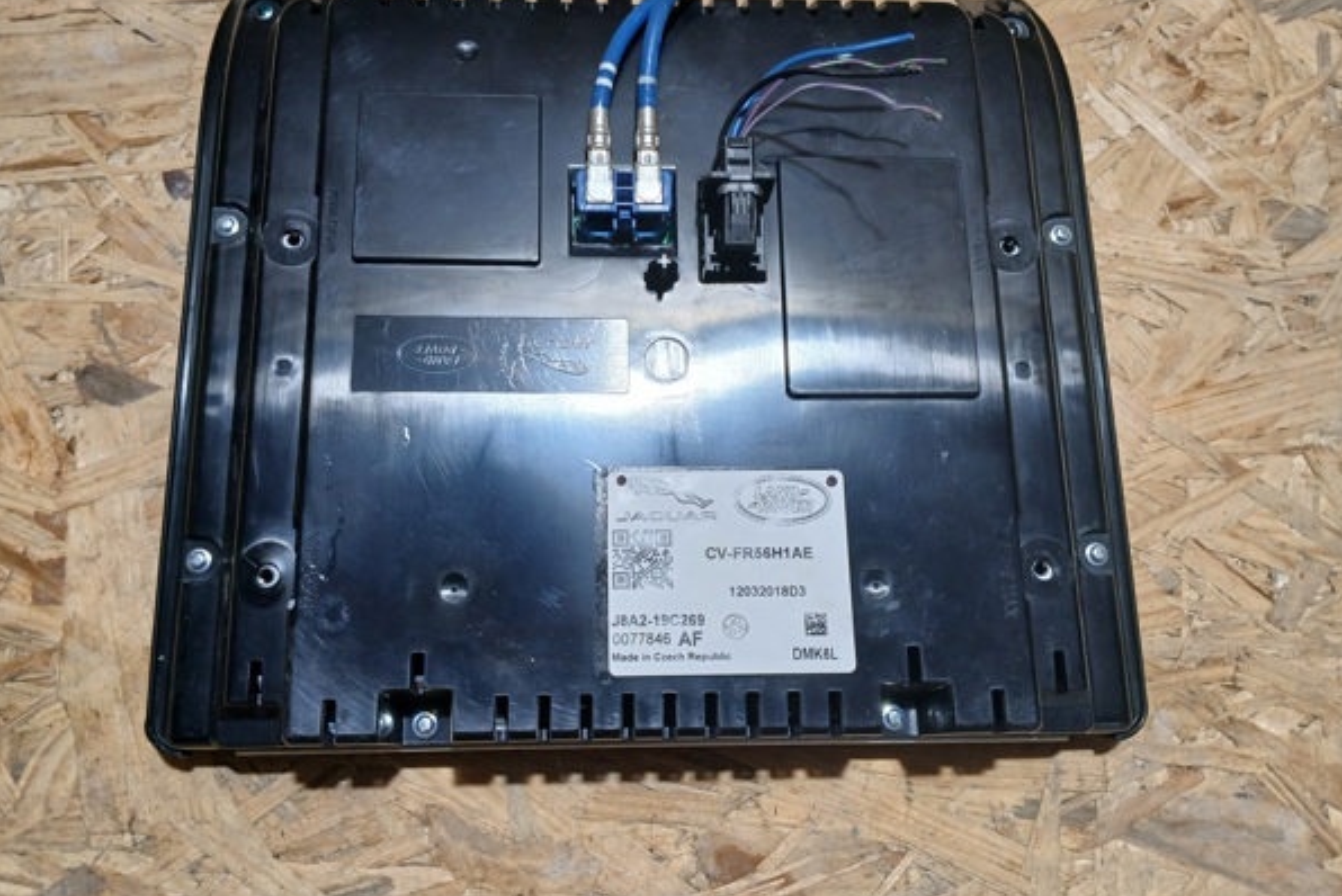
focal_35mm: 29
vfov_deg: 44.9
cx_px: 644
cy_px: 402
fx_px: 1082
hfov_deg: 63.6
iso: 100
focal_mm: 3.98
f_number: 1.8
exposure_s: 1/50
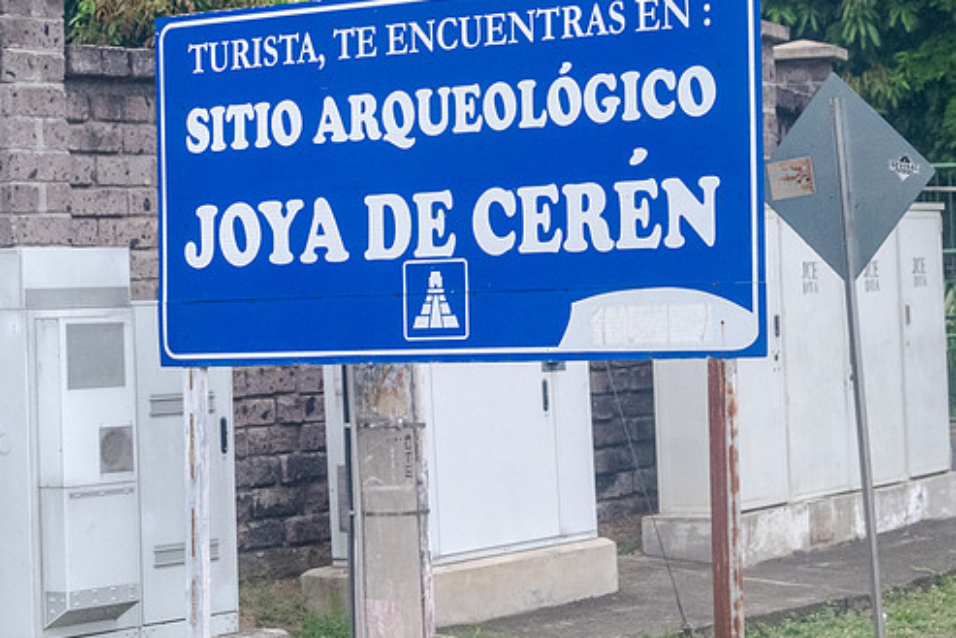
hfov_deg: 19.8
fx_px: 2736
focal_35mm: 103
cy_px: 225
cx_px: 625
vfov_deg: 13.3
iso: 3200
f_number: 4
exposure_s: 1/400
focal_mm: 53
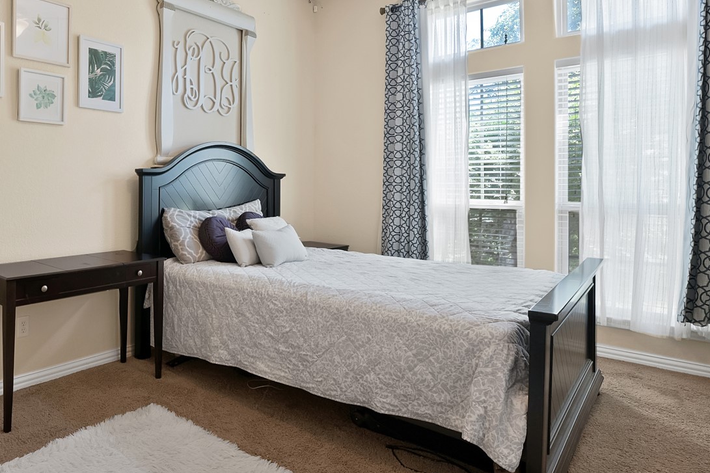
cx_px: 120
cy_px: 183
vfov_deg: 56.7
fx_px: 434
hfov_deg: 69.1
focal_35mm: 22
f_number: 9
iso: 640
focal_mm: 12
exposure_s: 1/2.5
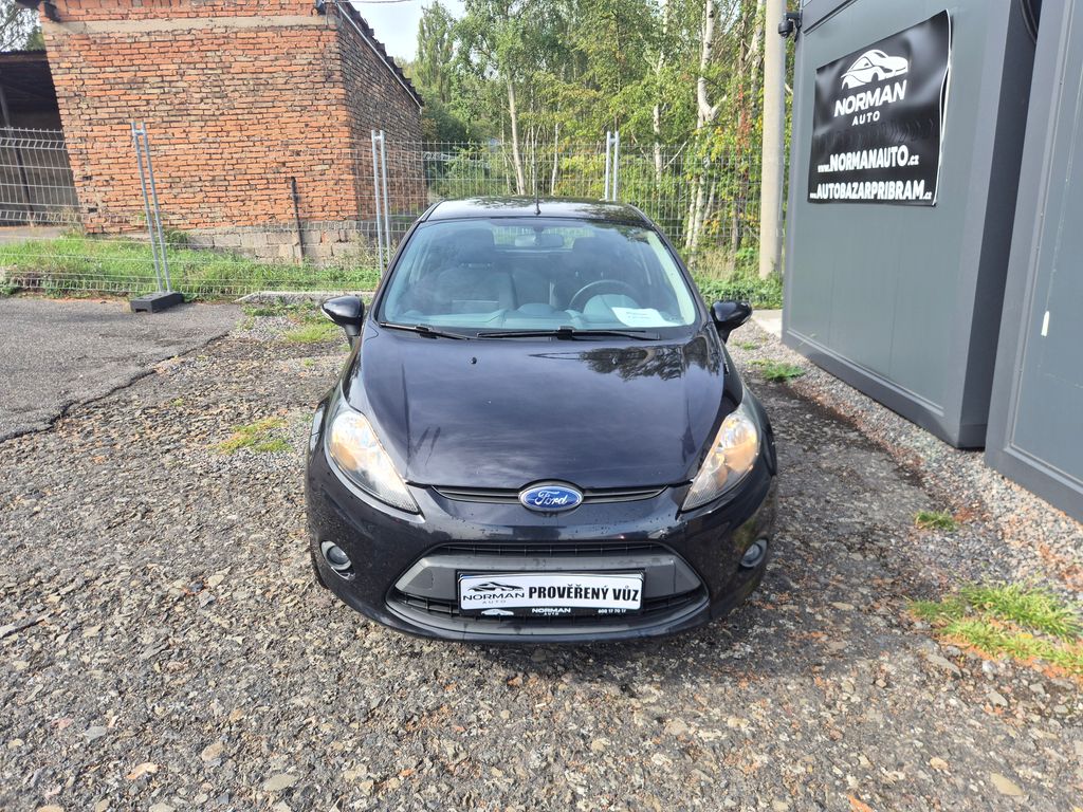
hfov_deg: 73.9
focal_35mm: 23
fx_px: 720
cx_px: 542
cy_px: 406
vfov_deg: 58.9
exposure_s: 1/285
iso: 25
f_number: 1.8
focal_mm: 5.4
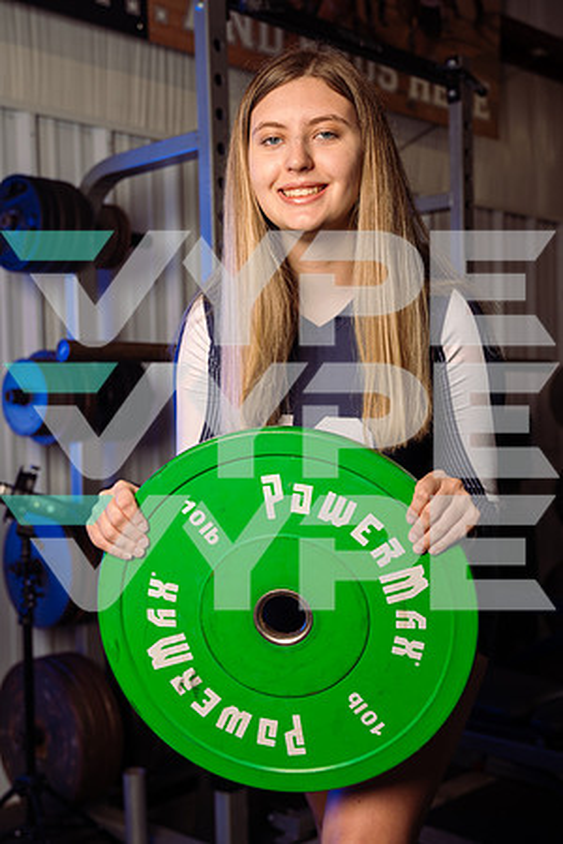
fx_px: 1079
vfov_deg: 42.7
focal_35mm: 46
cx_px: 282
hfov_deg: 29.2
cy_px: 422
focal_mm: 46
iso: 320
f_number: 5
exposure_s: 1/250
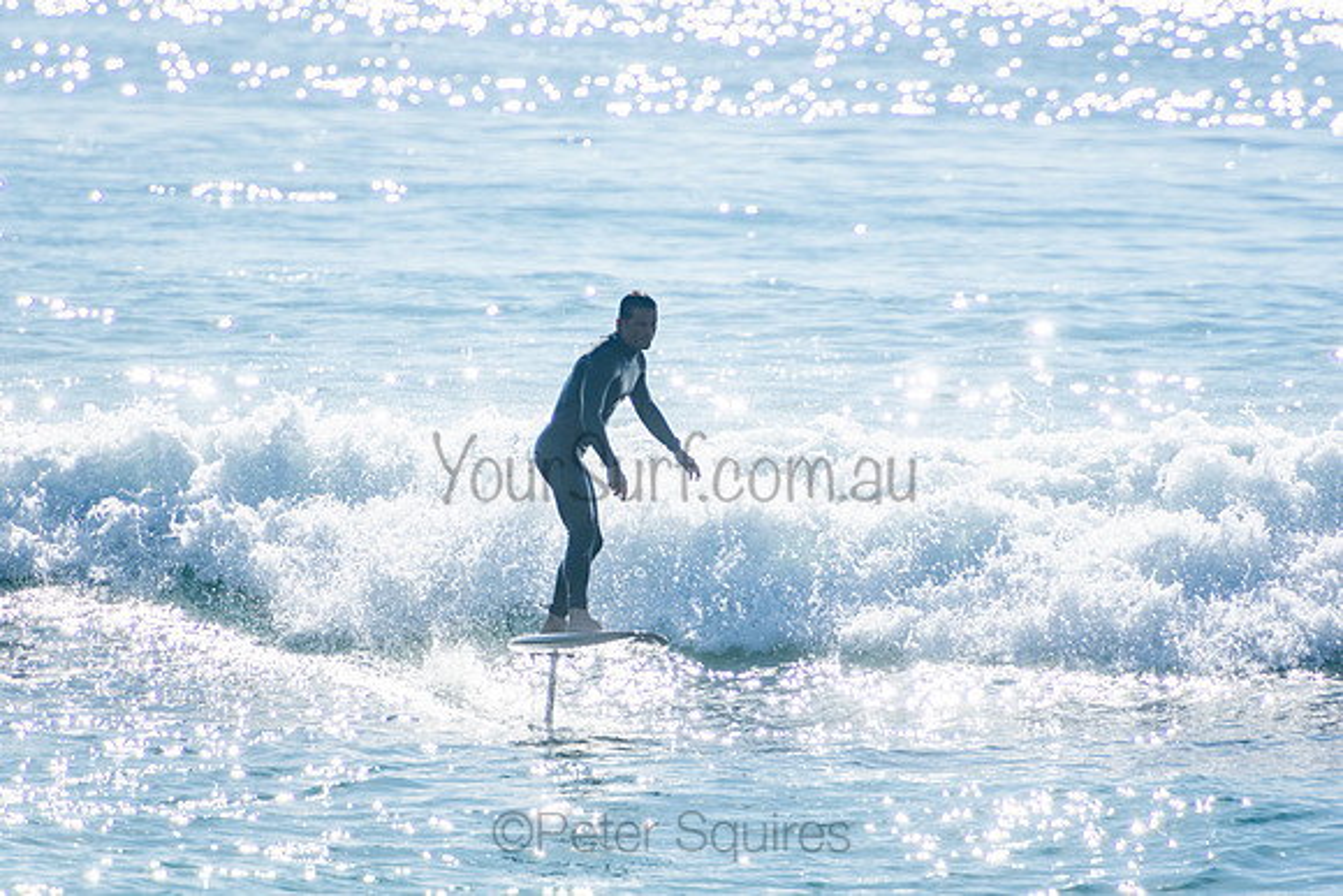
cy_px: 448
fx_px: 22388
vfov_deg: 2.3
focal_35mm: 600
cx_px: 672
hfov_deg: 3.4
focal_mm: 400
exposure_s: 1/1250
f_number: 5.6
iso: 125
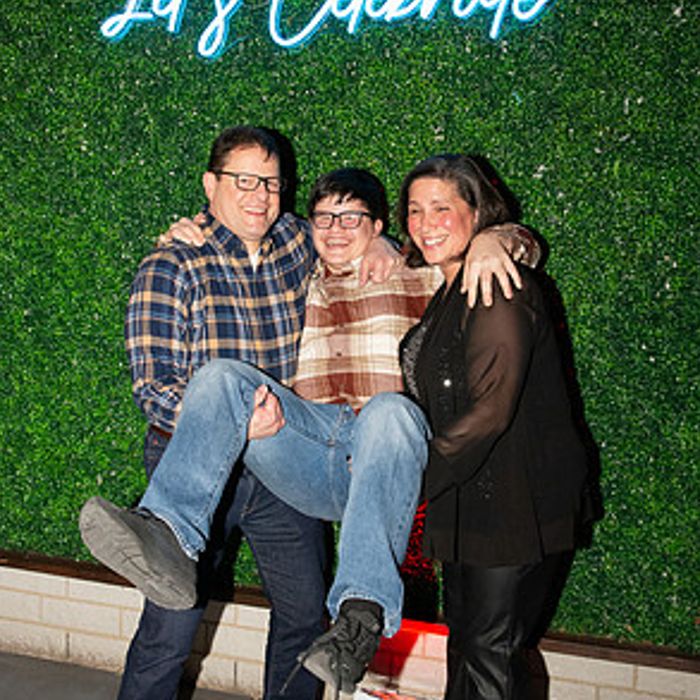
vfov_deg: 36.1
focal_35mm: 47
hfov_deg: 36.1
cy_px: 368
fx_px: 1075
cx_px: 349
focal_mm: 24
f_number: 11
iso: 4000
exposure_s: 1/250
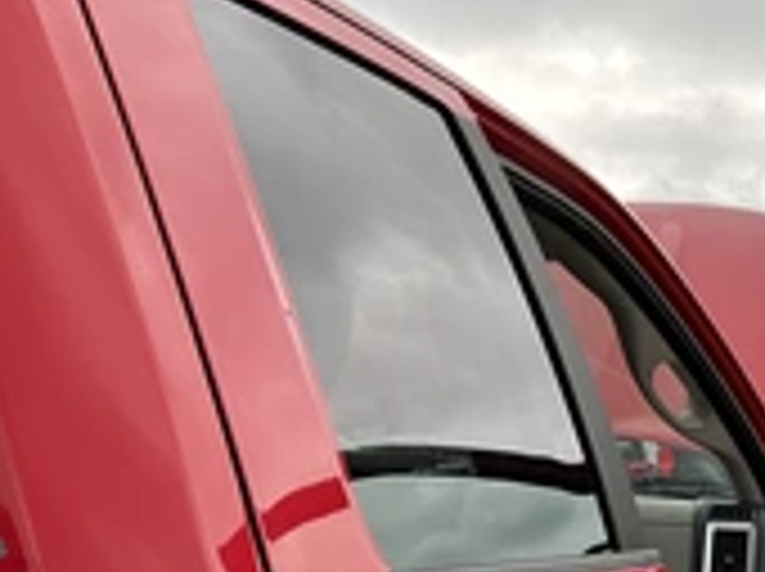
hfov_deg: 27.5
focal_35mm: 66
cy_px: 658
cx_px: 788
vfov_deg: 20.9
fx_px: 1457
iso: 25
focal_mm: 3
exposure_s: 1/386
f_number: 1.8
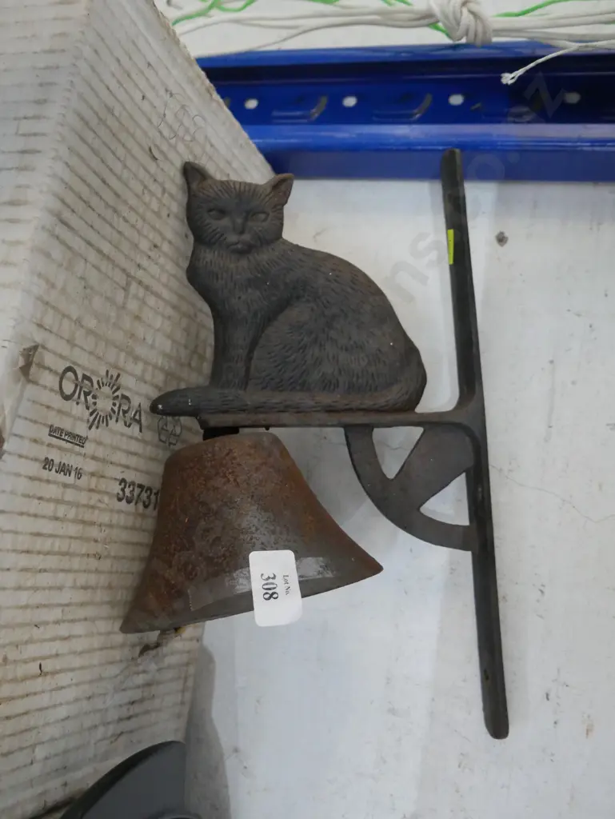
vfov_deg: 56.8
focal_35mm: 32
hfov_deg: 44.2
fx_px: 757
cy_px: 410
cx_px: 308
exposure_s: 1/50
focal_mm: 16
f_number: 3.6
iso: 3200
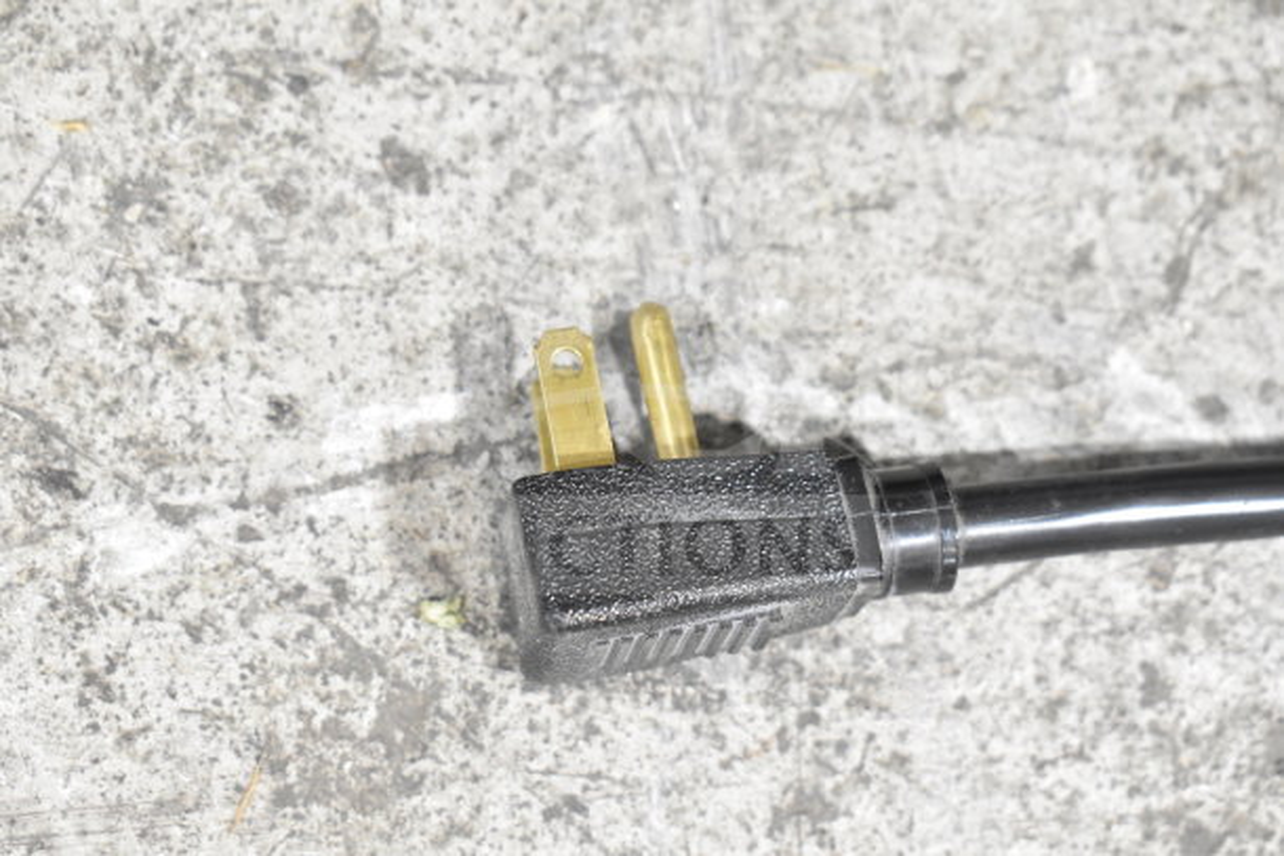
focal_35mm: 72
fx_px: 2568
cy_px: 428
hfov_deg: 28.1
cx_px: 642
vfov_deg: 18.9
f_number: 5.3
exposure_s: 1/80
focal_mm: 48
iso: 3200
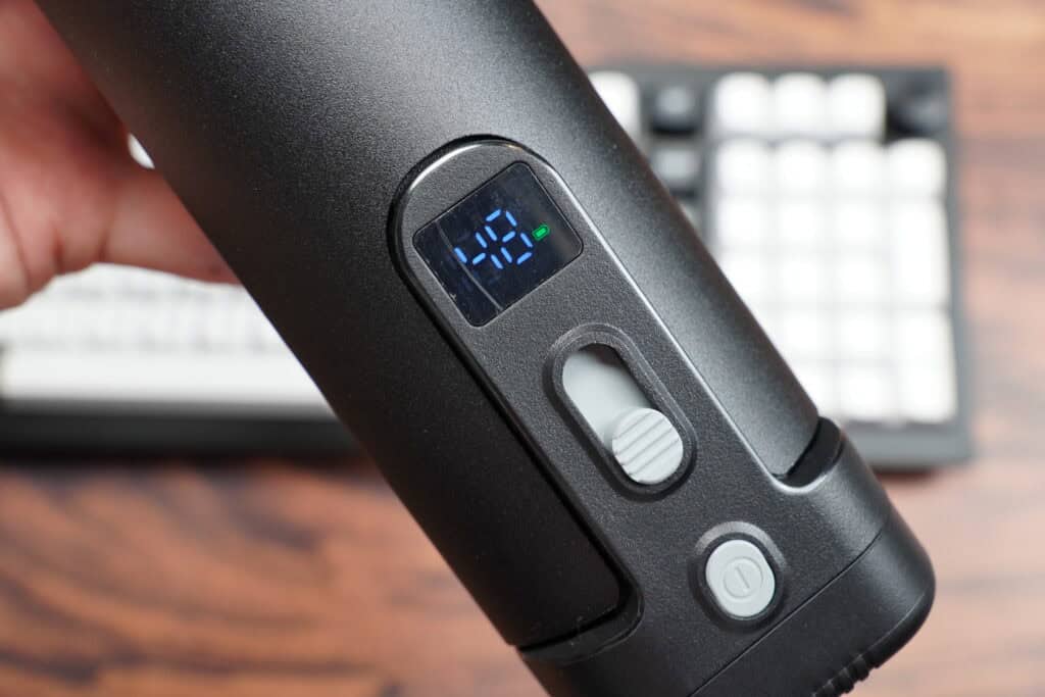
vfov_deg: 35.5
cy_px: 348
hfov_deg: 51.3
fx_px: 1089
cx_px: 522
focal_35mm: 38
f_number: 5.6
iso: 640
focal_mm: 25
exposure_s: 1/40
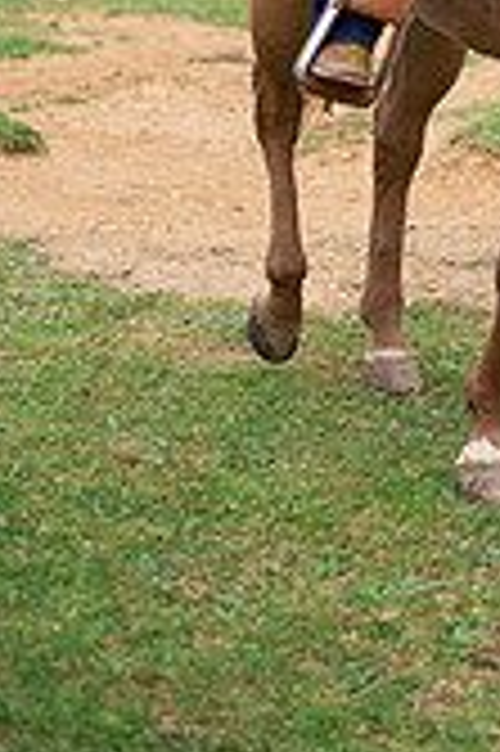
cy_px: -225
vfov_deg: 14.6
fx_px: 2818
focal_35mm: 135
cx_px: 635
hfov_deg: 10.0
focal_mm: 50
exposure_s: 1/800
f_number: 2.8
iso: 400
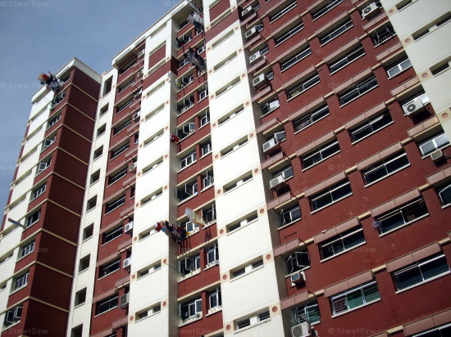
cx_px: 226
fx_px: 482
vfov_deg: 38.6
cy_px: 168
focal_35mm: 37
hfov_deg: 50.2
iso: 80
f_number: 5.6
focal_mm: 6.2
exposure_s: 1/800
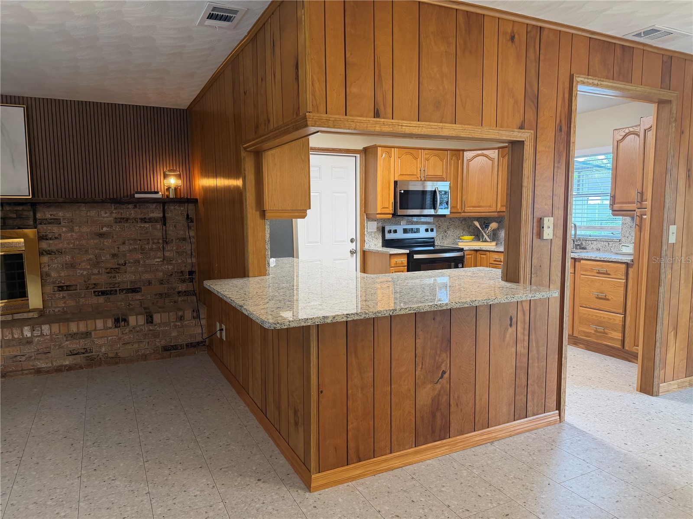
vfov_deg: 56.8
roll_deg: -0.2
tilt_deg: -6.4
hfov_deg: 71.6
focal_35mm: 24
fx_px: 480
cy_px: 260
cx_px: 346
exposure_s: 1/60
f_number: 1.78
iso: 200
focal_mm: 6.76
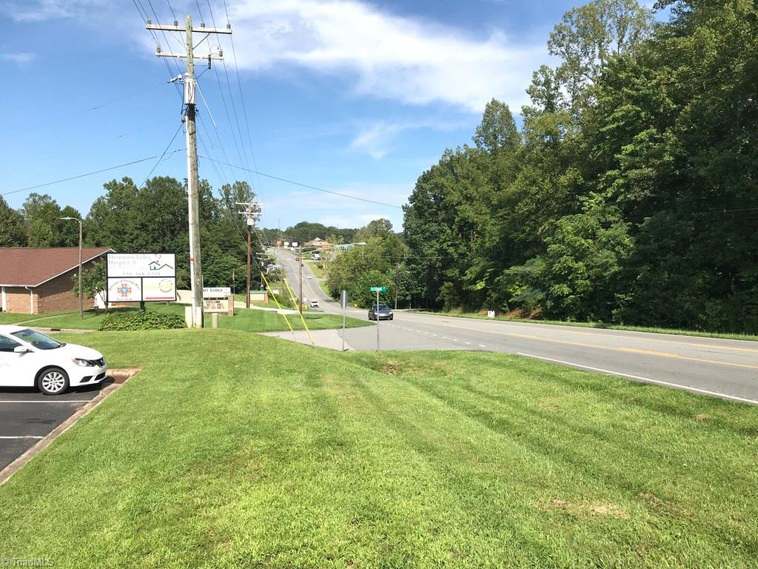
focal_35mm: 28
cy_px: 284
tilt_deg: -2.5
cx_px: 379
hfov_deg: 63.4
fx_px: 613
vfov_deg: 49.7
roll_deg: +0.3
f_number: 1.8
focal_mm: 3.99
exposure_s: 1/1623
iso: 20
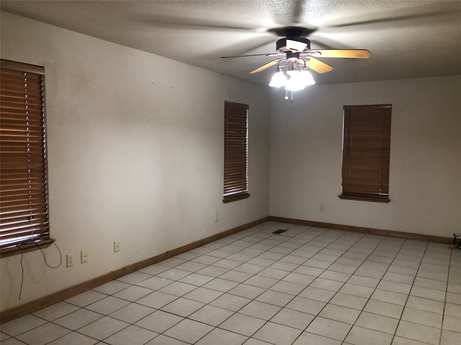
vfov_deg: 49.7
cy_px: 172
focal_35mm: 28
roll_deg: -0.6
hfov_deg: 63.4
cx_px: 230
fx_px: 373
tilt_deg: -5.9
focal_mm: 3.99
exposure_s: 1/15
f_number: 1.8
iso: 80
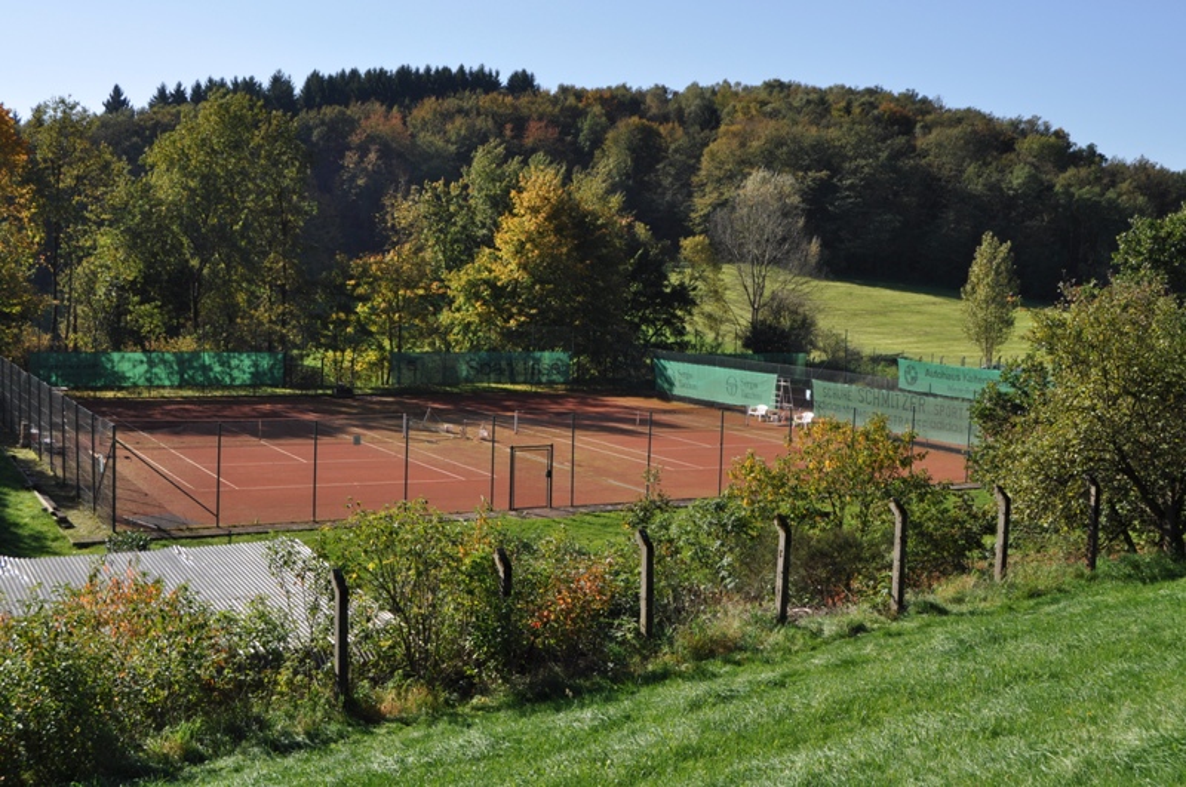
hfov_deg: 46.5
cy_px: 394
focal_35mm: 42
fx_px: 1382
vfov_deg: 31.8
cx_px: 593
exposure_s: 1/320
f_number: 9
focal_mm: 28
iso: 200
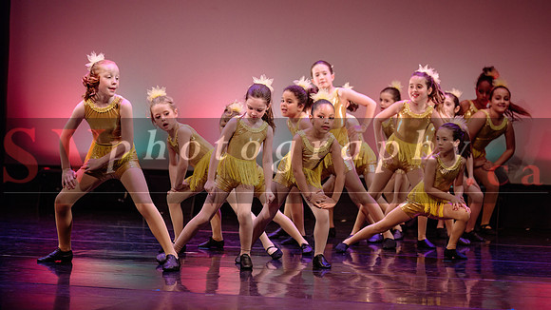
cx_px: 276
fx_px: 2142
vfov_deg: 8.3
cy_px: 136
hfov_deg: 14.7
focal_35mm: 147
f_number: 2.8
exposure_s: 1/320
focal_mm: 140
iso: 1600
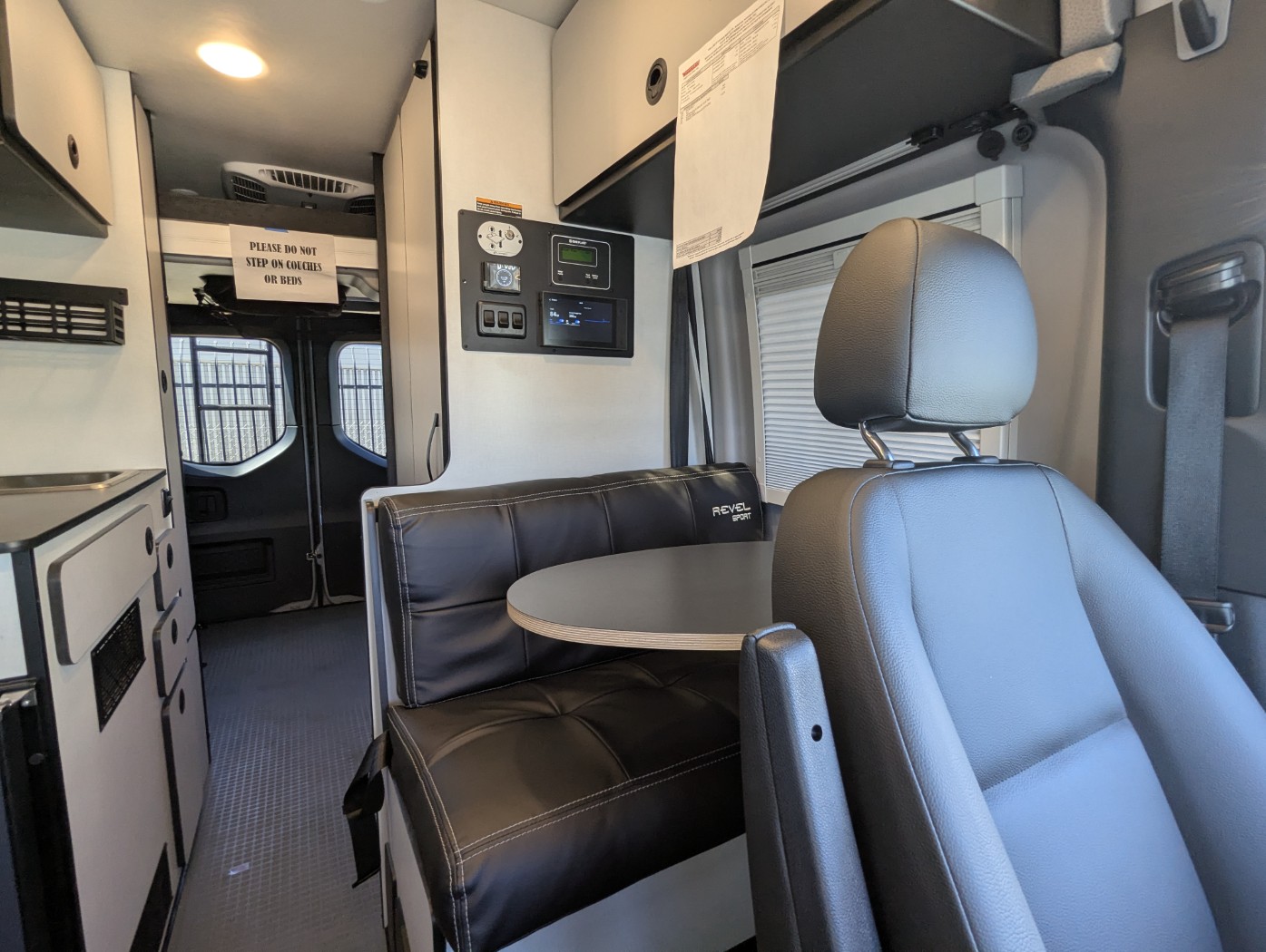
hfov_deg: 94.4
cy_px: 476
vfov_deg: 78.2
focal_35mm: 16
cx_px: 633
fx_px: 586
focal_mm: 2.35
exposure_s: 1/56.3
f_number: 2.2
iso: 90
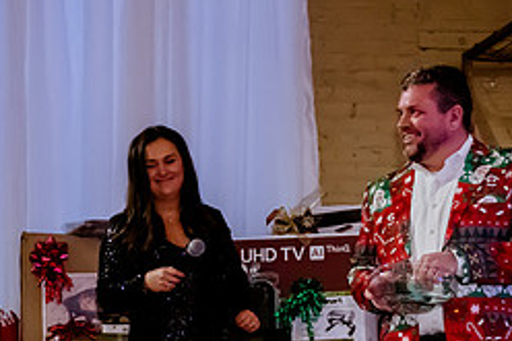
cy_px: 331
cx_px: 99
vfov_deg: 15.8
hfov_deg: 23.6
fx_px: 1208
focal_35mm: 85
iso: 5000
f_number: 2.8
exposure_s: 1/200
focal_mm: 26
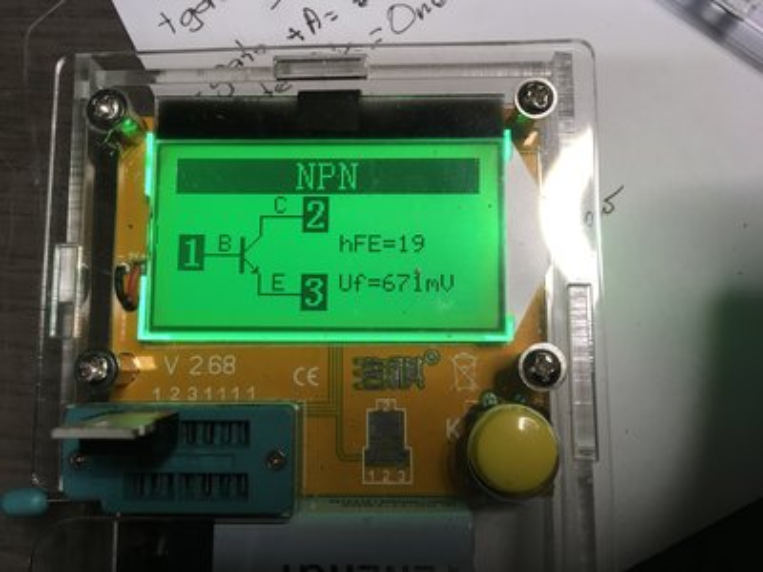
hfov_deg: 61.7
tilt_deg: -82.2
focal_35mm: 29
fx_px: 639
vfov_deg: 48.2
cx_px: 382
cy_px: 286
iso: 50
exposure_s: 1/33
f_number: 2.2
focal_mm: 4.15
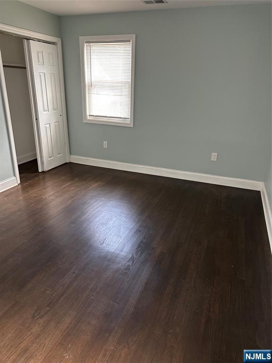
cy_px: 182
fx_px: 251
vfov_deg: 71.6
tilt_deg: -19.1
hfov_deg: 56.8
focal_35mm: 24
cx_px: 136
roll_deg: -2.2
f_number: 1.78
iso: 250
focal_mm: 6.86
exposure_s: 1/60
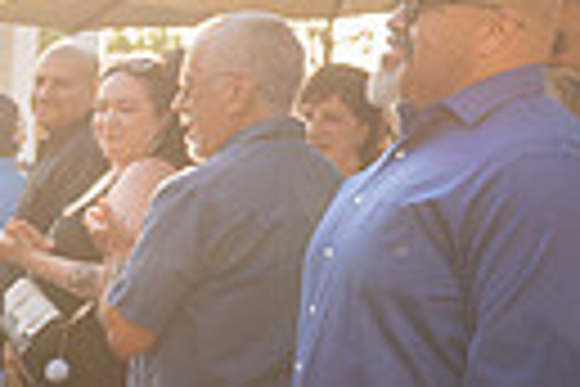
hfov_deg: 15.0
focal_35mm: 118
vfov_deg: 11.3
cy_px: 489
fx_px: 1901
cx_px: -471
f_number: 2.8
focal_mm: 24
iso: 400
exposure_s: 1/800
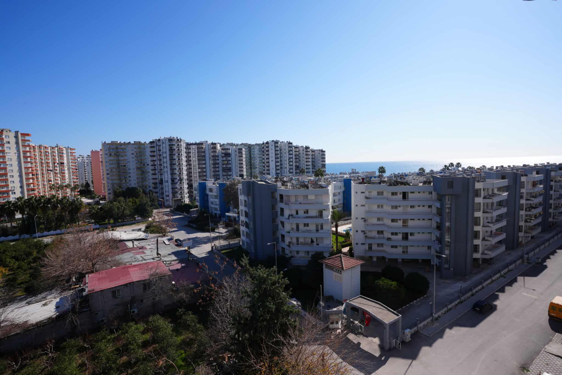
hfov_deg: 90.0
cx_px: 281
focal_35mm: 18
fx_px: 281
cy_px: 188
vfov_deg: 67.4
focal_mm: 18
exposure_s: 1/200
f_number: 10
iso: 100
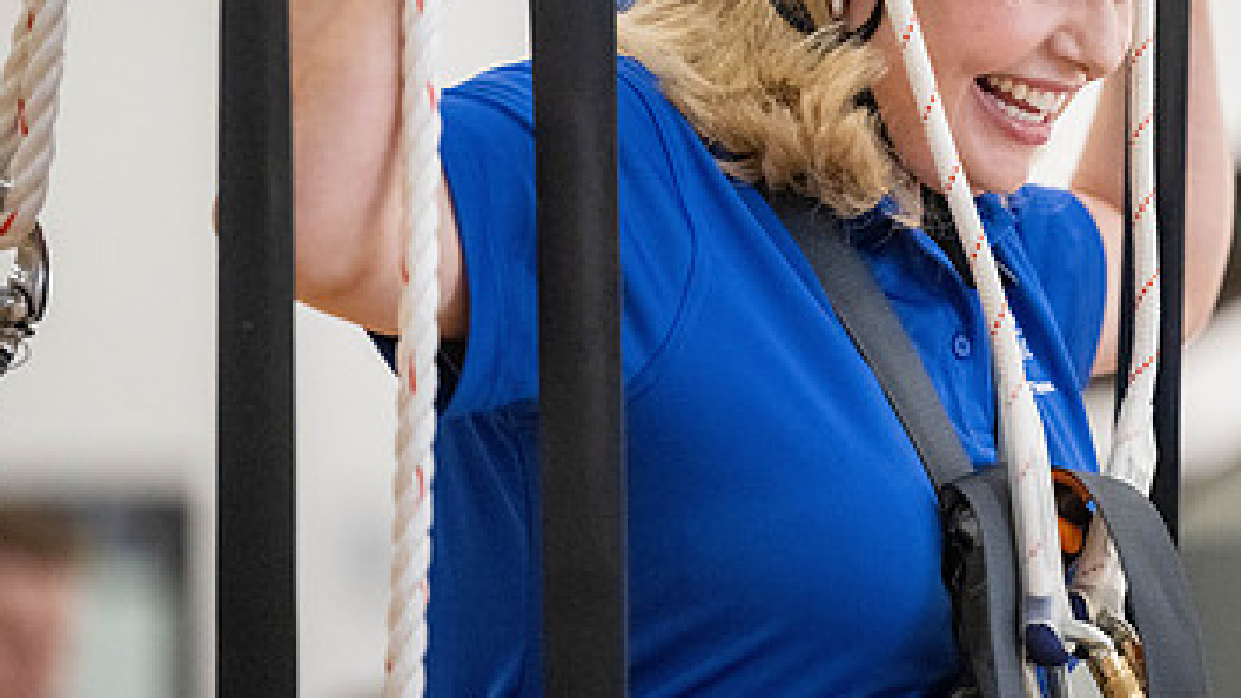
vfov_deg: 4.0
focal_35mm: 302
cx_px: 948
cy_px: 213
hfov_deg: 7.1
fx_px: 9938
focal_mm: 175
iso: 6400
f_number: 2.8
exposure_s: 1/1000
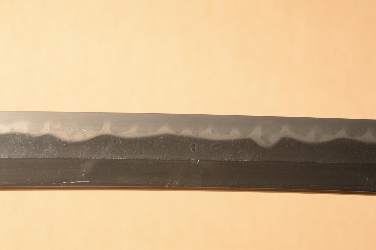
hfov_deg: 15.2
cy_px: 125
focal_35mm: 135
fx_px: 1409
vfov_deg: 10.1
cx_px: 188
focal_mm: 90
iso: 400
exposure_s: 1/1.6
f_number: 11
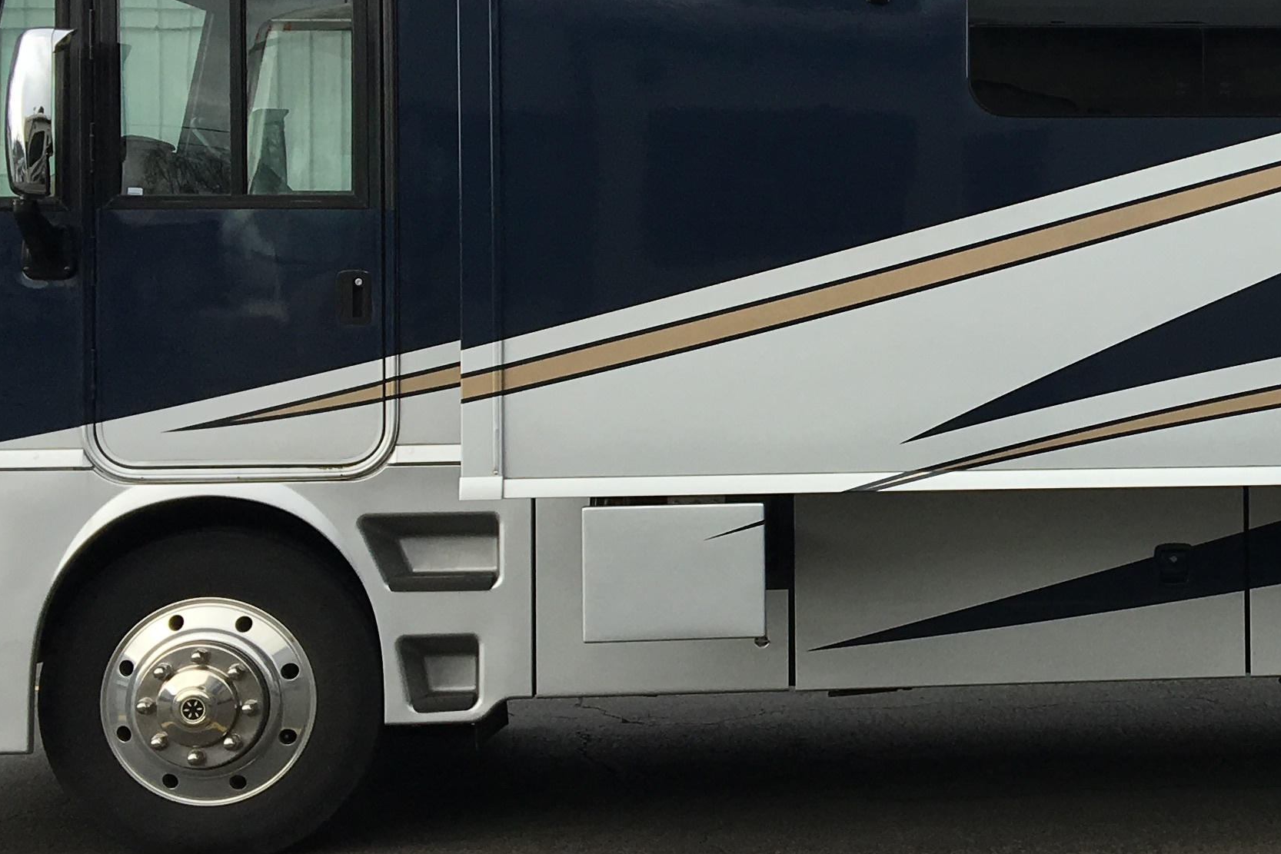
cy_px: 323
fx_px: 2598
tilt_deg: +0.6
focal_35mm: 73
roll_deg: +1.1
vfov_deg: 18.6
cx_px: 1251
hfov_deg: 26.4
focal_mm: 4.15
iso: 25
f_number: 2.2
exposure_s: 1/569
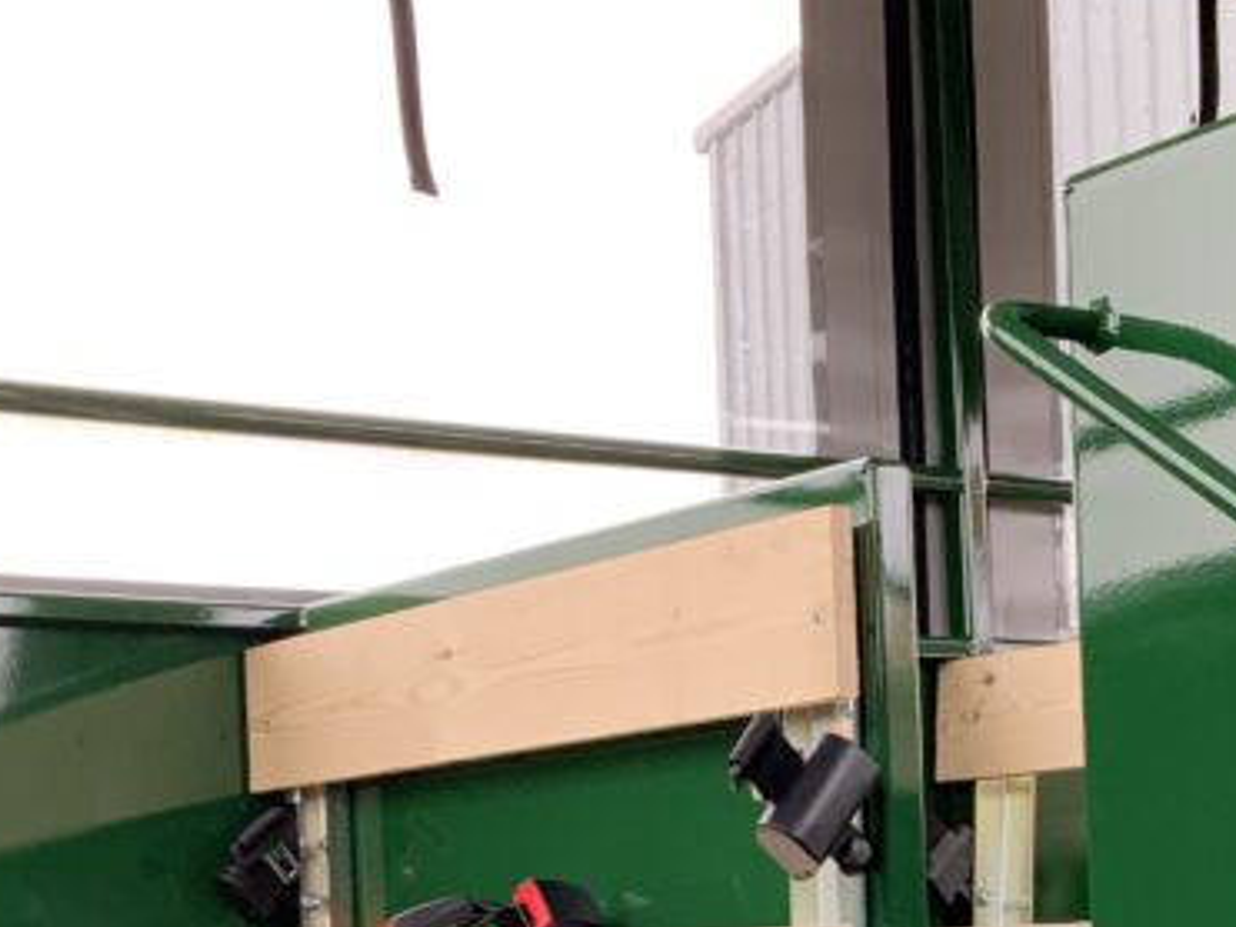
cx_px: 750
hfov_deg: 24.4
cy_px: 874
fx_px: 2856
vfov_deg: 18.1
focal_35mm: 80
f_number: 1.8
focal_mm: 3
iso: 40
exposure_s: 1/122
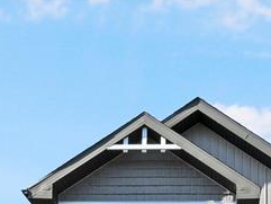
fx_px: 431
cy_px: 381
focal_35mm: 55
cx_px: 227
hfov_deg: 33.6
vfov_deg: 19.1
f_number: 16
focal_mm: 9
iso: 320
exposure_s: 1/50
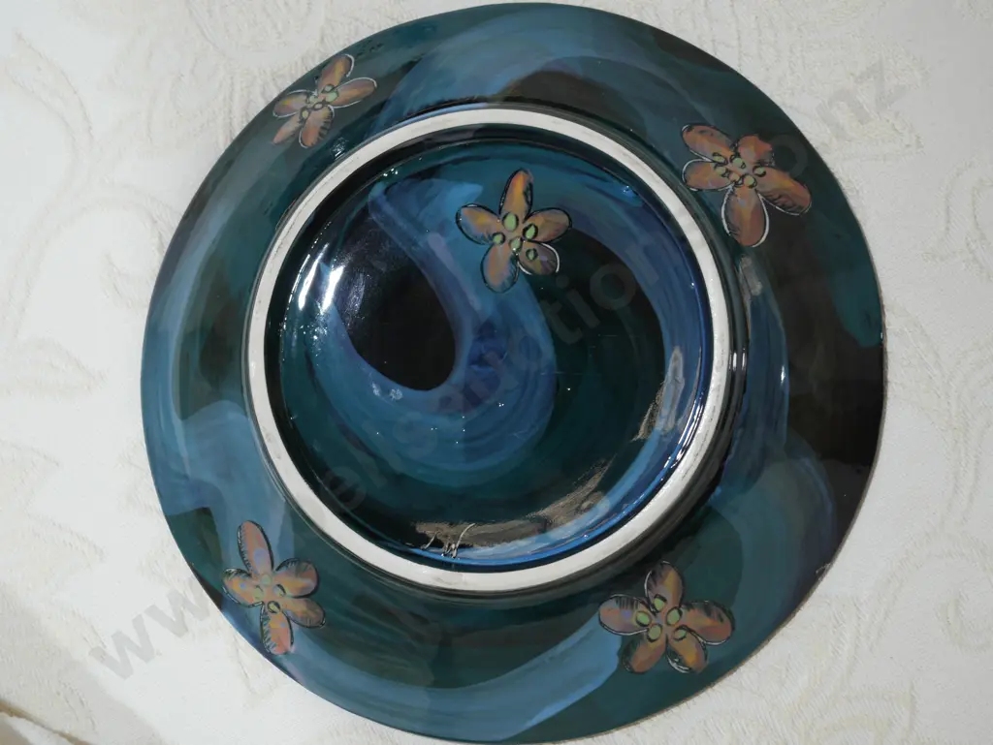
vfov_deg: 26.1
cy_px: 372
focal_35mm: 56
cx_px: 496
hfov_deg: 34.3
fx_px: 1607
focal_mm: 28
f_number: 5.3
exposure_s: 1/60
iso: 320
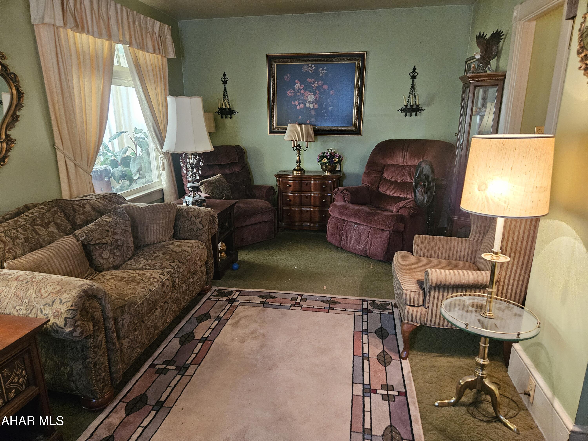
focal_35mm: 23
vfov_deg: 58.9
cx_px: 294
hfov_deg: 73.9
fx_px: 391
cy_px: 220
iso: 640
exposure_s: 1/40
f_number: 1.8
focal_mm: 5.4
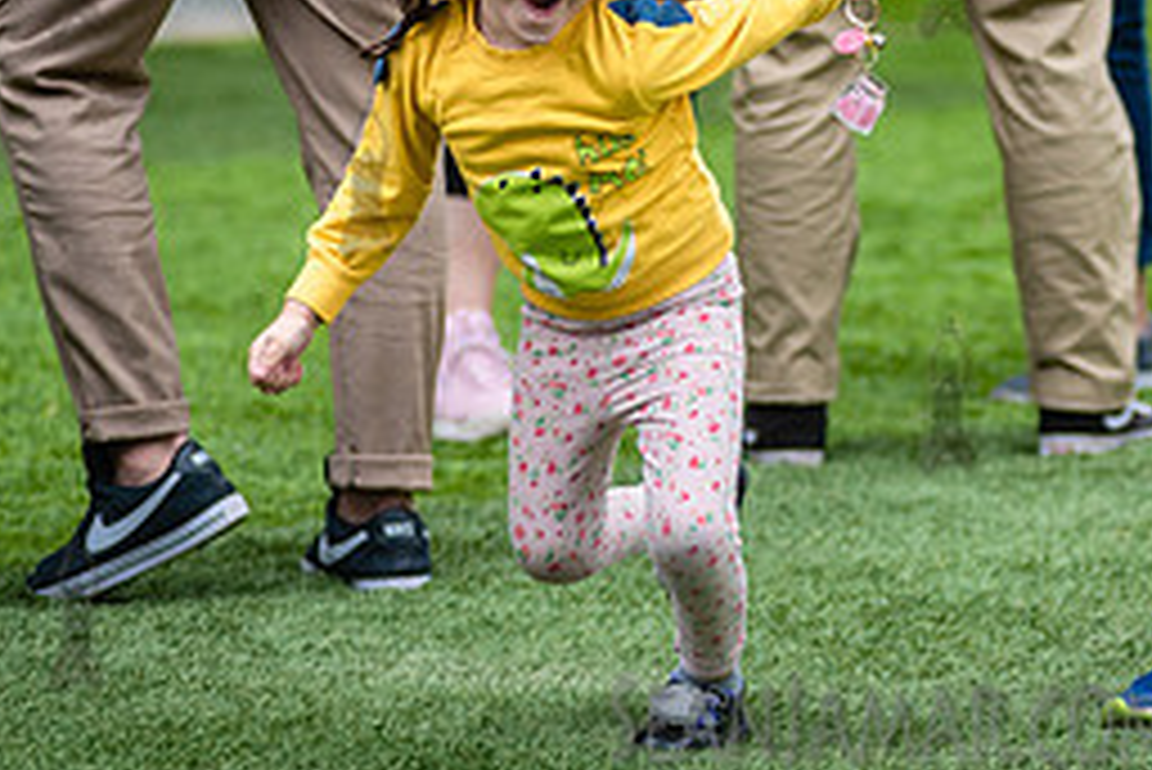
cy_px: -43
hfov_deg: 6.7
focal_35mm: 306
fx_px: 9797
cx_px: 945
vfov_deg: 4.5
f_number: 3.5
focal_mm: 135
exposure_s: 1/1000
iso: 500
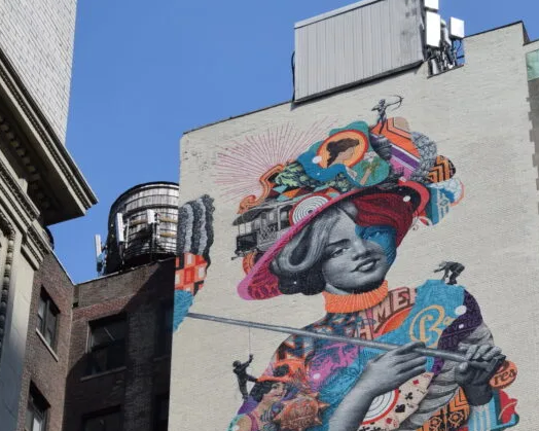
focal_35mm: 121
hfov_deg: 15.9
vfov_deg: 12.6
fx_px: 1930
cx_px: 328
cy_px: 403
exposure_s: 1/400
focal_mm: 44
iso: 200
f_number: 10
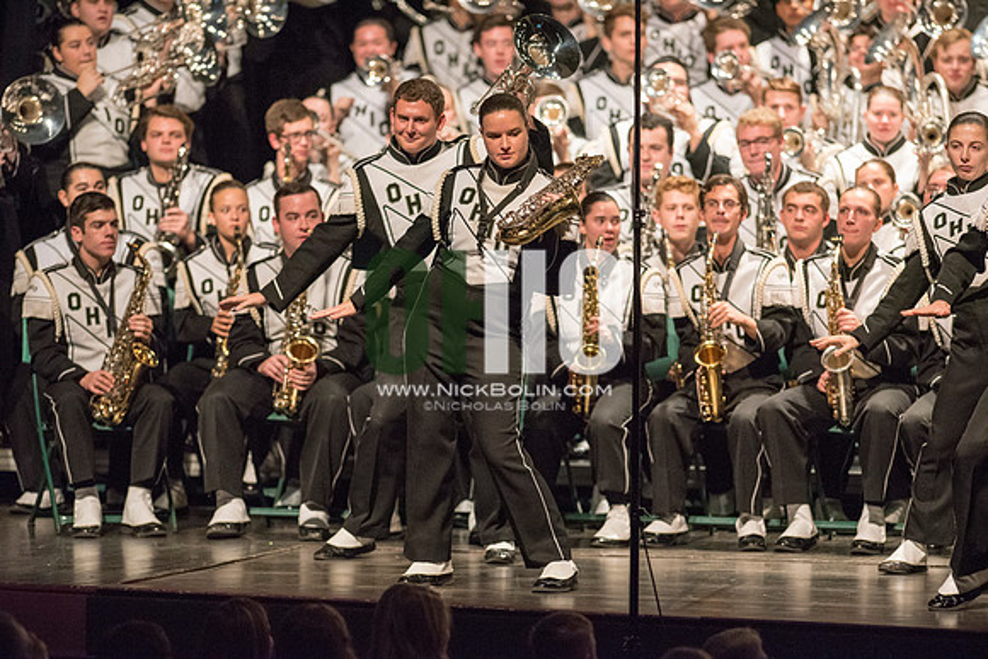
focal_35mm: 300
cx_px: 494
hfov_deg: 6.9
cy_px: 330
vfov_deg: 4.6
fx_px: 8235
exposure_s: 1/500
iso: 4000
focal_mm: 300
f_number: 2.8
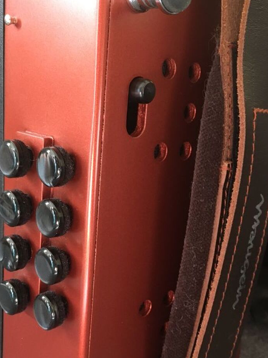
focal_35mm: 42
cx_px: 147
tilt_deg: -16.0
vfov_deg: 44.6
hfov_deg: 34.3
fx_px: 434
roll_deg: -7.6
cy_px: 210
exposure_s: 1/33
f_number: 2.2
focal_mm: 4.15
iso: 200
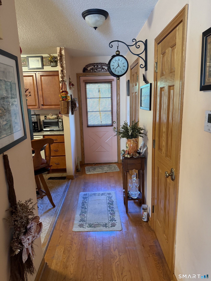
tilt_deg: -12.8
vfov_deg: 71.6
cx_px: 106
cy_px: 140
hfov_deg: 56.8
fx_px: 195
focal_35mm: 24
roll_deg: +2.2
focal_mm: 6.76
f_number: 1.78
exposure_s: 1/60
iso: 400
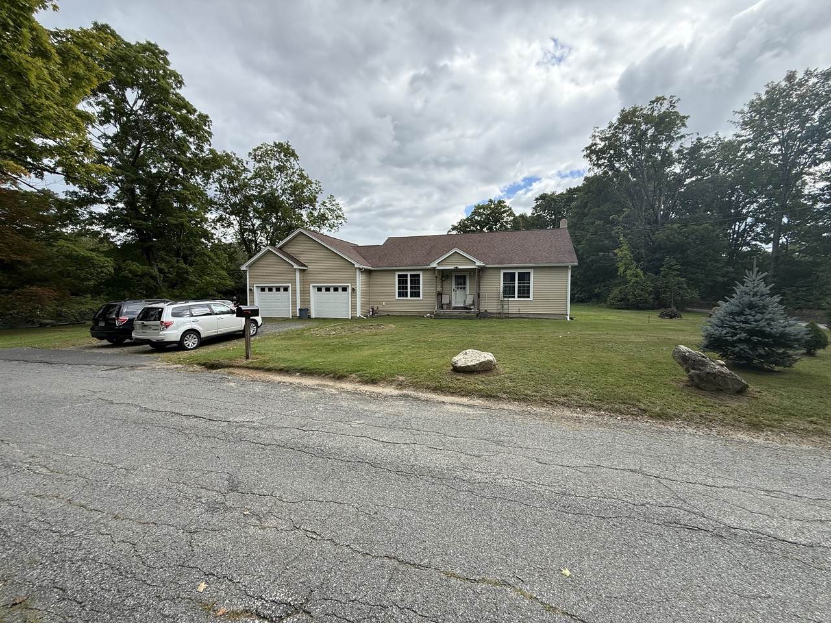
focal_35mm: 14
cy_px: 312
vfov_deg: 85.7
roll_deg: +0.0
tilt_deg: -3.1
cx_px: 416
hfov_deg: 102.1
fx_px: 336
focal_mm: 2.22
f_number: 2.2
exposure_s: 1/709
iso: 64
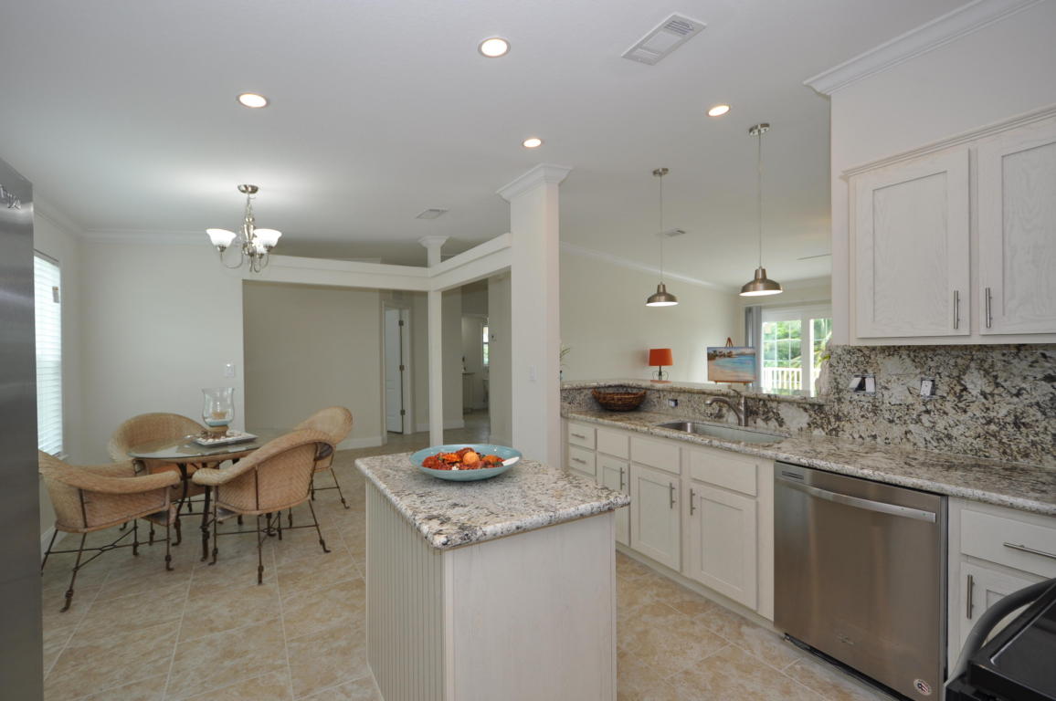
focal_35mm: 15
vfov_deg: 77.2
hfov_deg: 100.5
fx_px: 439
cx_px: 528
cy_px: 350
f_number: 4.5
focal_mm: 10
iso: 200
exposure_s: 1/80
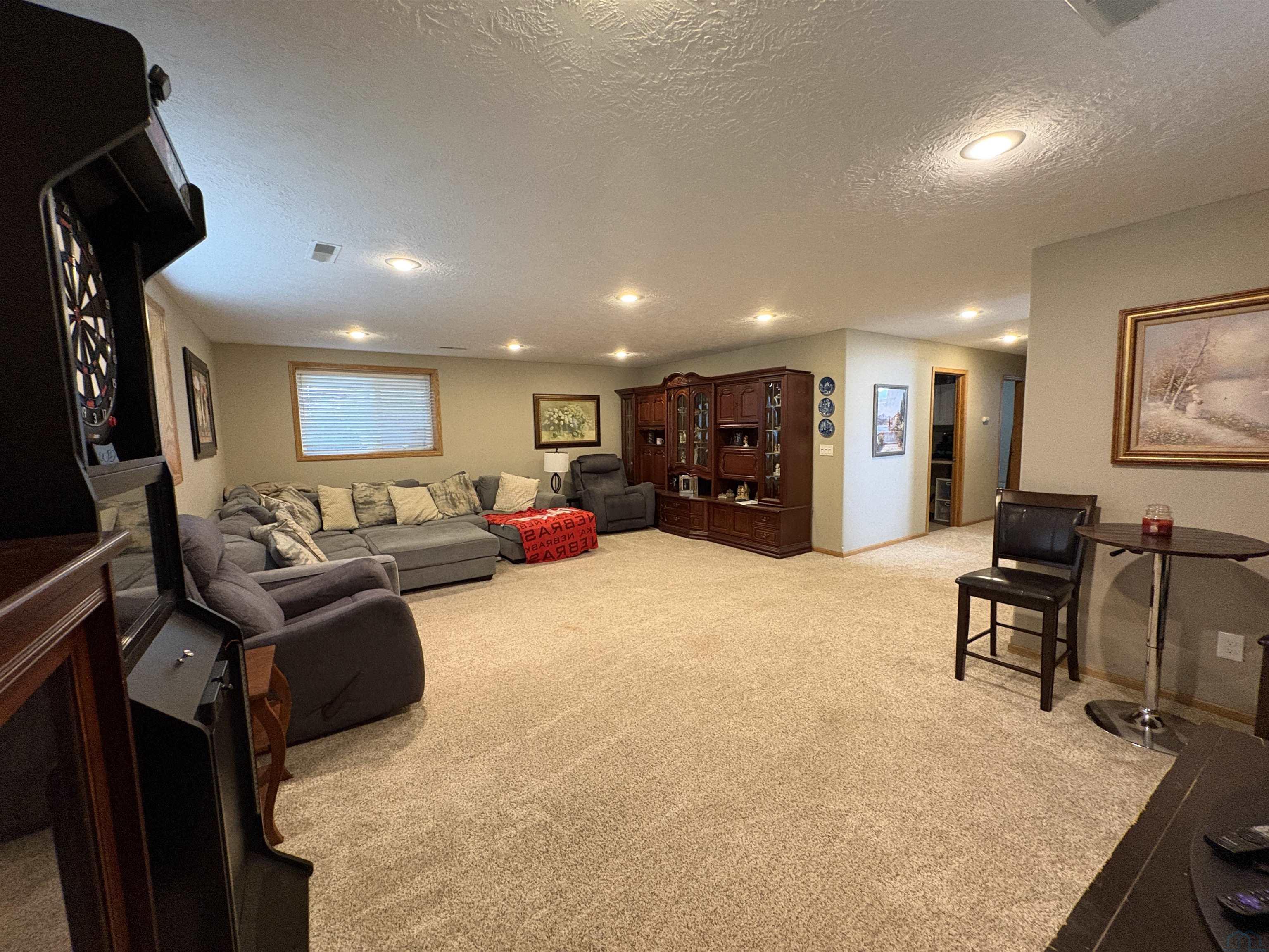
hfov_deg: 102.1
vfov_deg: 85.7
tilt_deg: -5.6
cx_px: 634
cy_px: 476
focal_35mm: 14
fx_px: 513
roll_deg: +1.4
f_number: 2.2
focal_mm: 2.22
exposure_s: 1/60
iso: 500
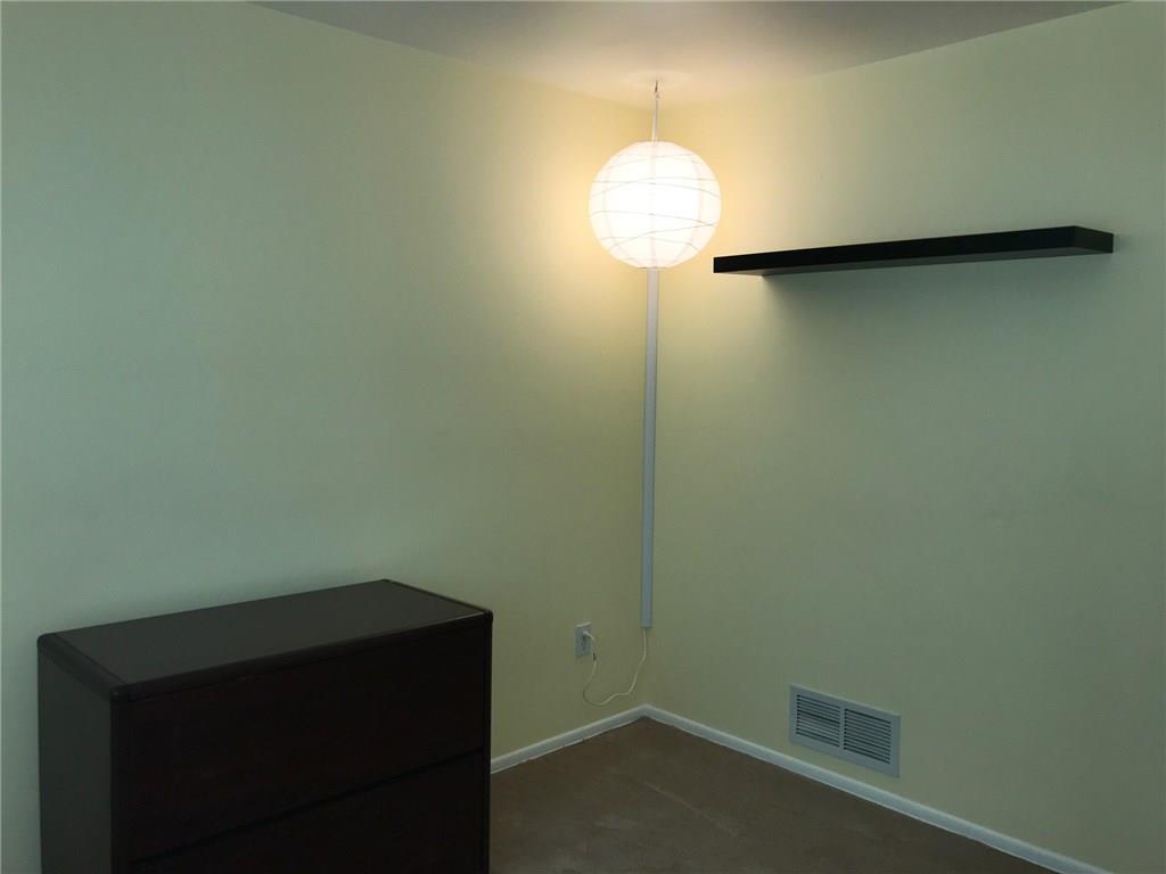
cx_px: 583
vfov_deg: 49.7
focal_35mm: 28
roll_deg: -0.5
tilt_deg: -4.2
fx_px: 943
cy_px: 437
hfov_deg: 63.4
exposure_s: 1/52
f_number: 1.8
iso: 20
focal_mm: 3.99
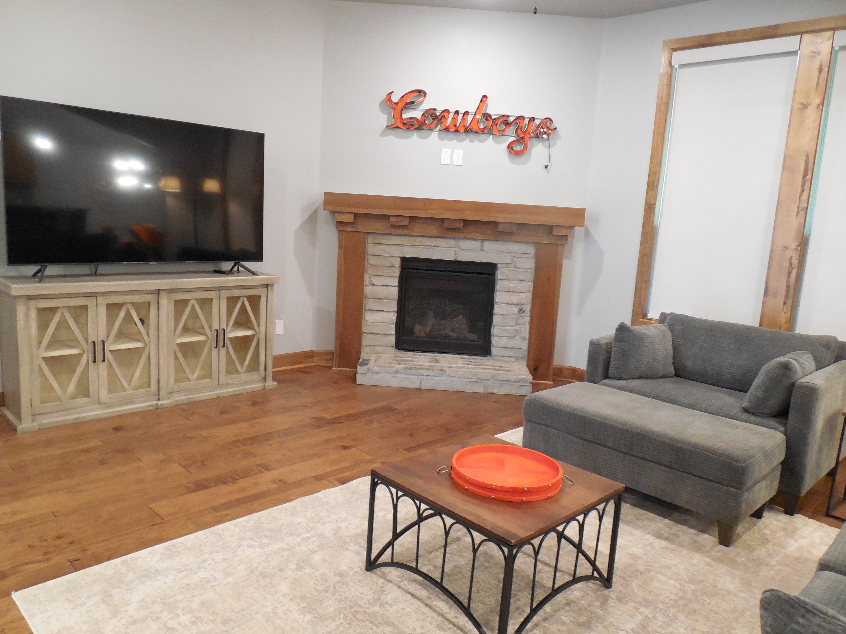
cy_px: 317
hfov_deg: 69.4
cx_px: 423
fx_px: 611
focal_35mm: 25
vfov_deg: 54.9
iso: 400
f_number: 3.3
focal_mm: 4.5
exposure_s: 1/10
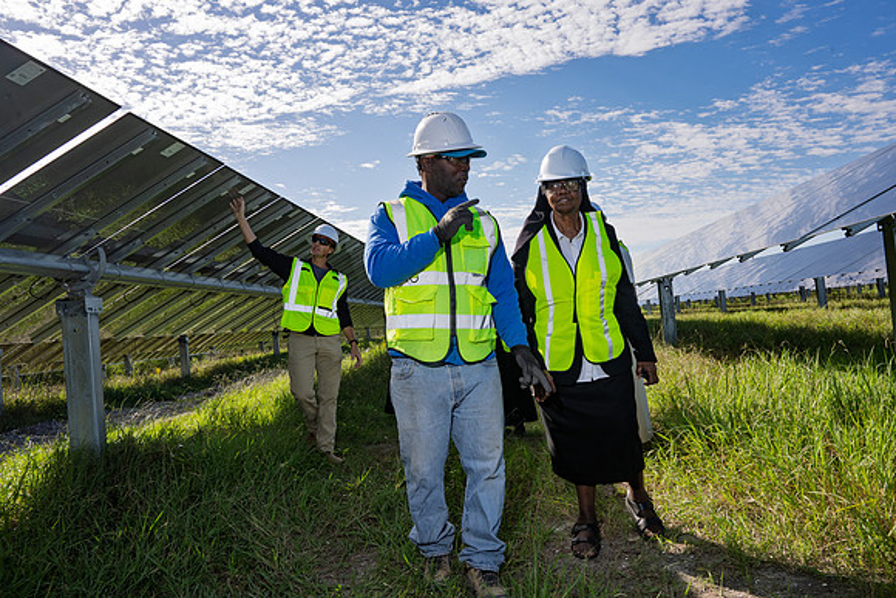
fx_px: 697
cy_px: 299
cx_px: 448
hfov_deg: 65.5
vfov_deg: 46.4
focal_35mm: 28
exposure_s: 1/200
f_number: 11
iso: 200
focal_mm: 28
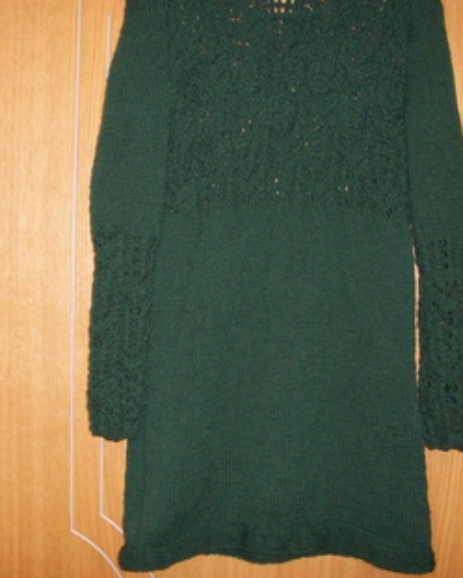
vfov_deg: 38.8
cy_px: 282
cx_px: 245
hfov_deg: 31.5
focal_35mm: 48
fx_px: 822
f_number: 2.8
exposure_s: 1/60
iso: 160
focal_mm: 5.7
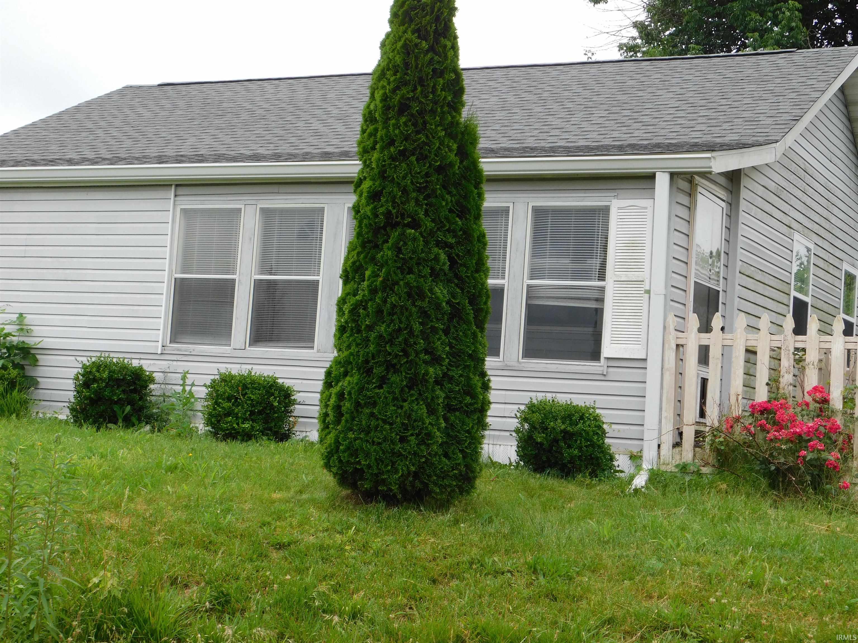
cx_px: 429
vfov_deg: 24.8
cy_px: 322
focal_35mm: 59
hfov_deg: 32.7
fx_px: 1462
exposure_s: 1/400
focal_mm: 10.4
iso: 125
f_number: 4
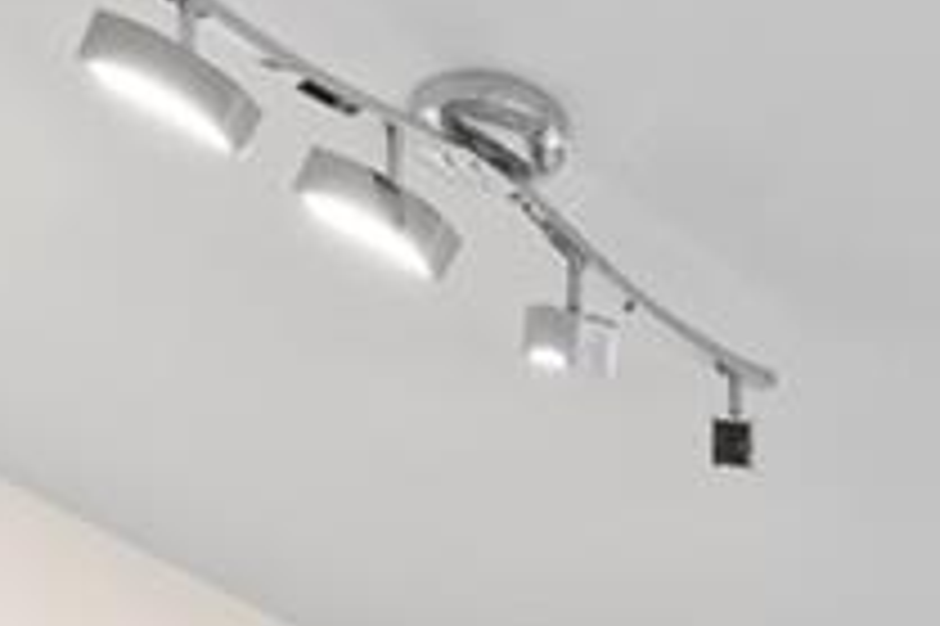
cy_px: 2166
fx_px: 3392
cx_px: 1052
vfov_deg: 8.1
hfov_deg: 15.3
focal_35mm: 130
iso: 320
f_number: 9
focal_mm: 17
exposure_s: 1/6
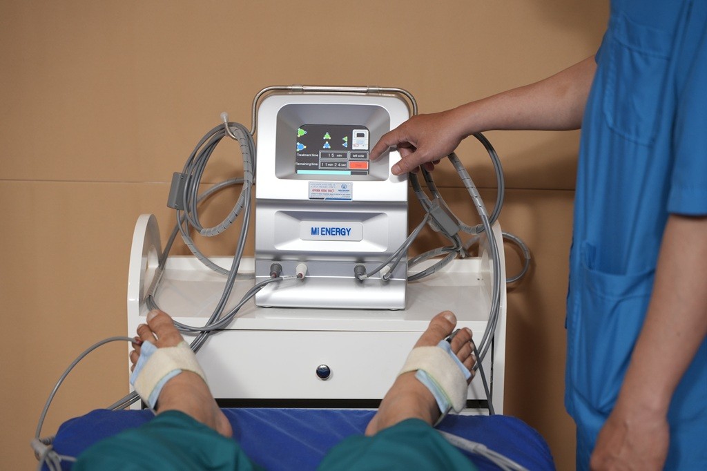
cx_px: 354
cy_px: 236
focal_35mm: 75
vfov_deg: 18.2
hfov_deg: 27.0
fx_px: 1472
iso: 800
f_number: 4
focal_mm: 75
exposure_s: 1/160
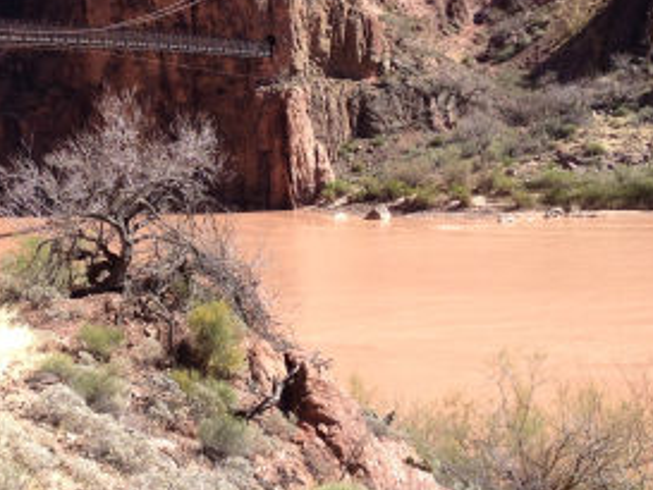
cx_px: 91
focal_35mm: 82
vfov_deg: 17.9
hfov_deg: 23.3
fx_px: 1548
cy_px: 134
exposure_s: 1/890
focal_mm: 4.28
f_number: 2.4
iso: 50
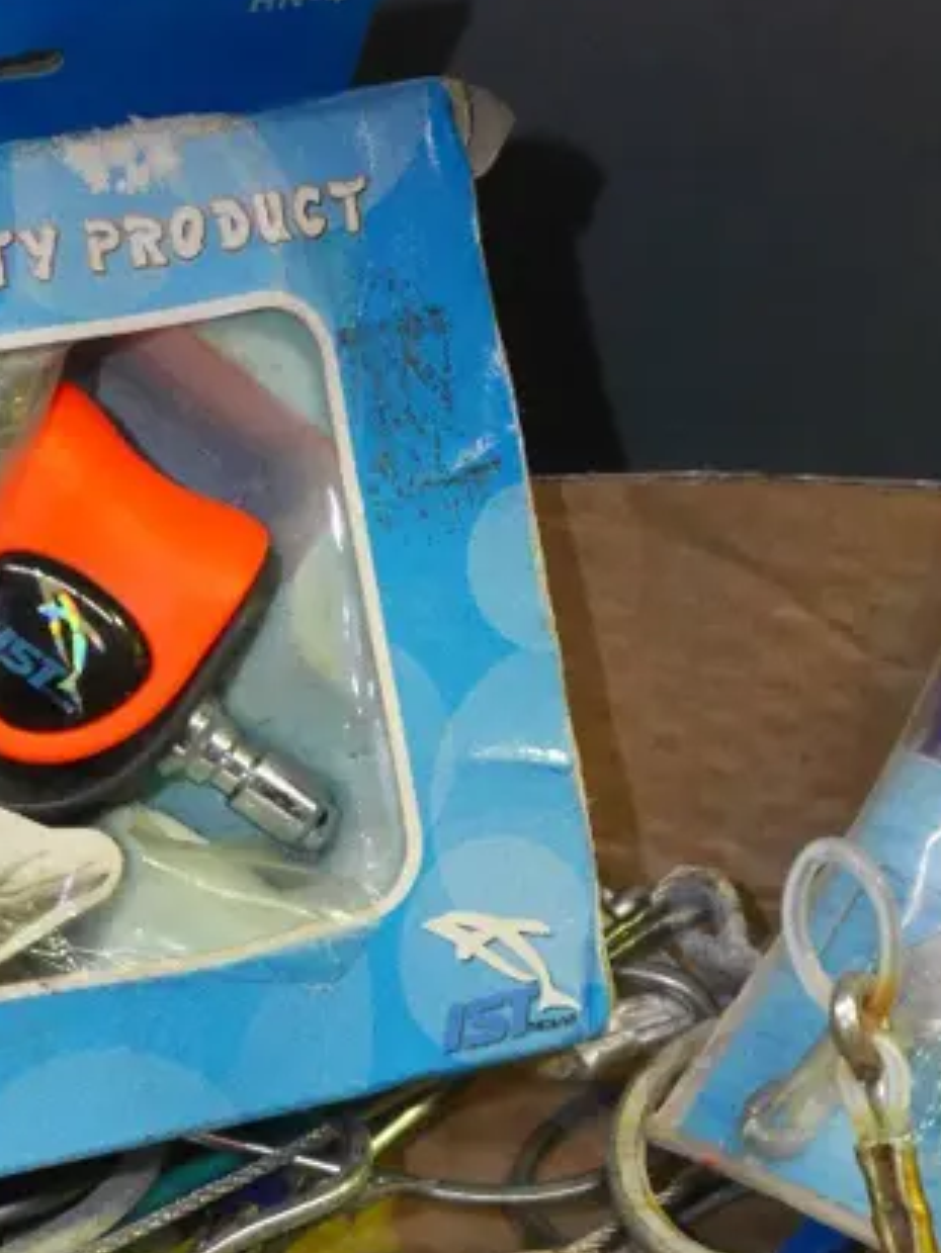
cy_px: 1335
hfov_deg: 10.7
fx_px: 5035
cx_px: 430
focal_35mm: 139
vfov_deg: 13.9
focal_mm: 28
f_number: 5.4
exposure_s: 1/60
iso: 3200
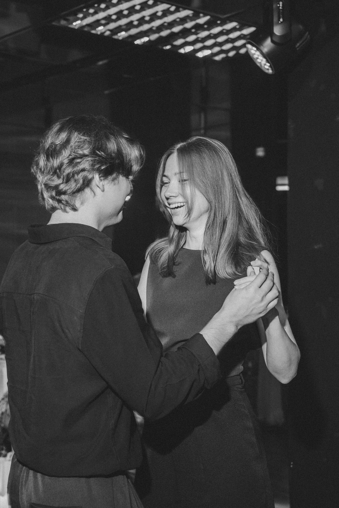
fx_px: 804
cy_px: 254
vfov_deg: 35.0
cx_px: 170
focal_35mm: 57
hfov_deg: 23.8
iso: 250
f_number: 4.5
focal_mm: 57
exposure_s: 1/60
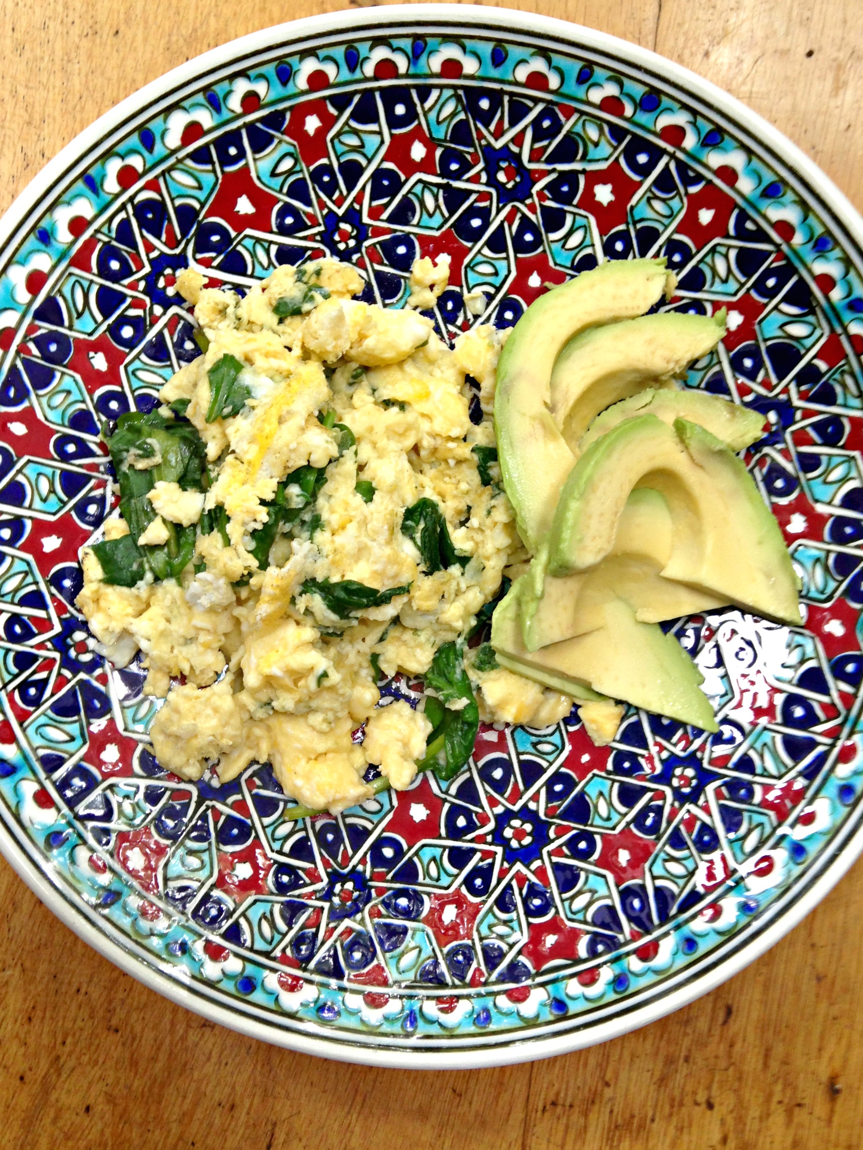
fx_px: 1097
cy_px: 575
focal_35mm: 33
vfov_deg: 55.4
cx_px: 432
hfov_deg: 42.9
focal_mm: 4.12
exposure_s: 1/40
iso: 64
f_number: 2.4
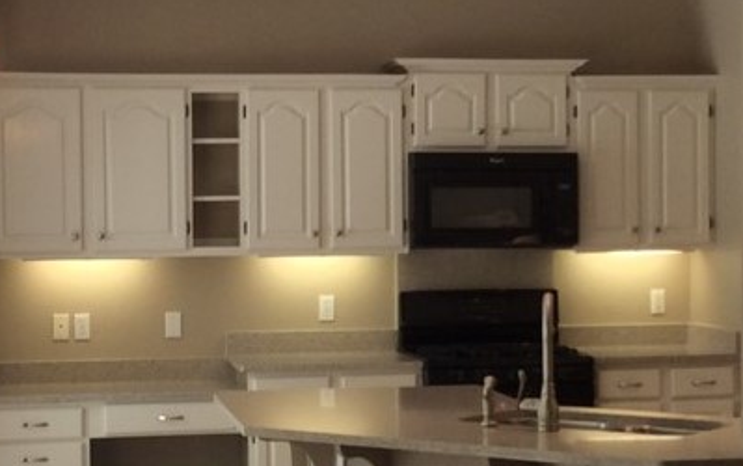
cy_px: 285
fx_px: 1763
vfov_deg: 15.0
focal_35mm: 87
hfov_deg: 23.8
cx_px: 400
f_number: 2.4
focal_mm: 3.3
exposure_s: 1/60
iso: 40
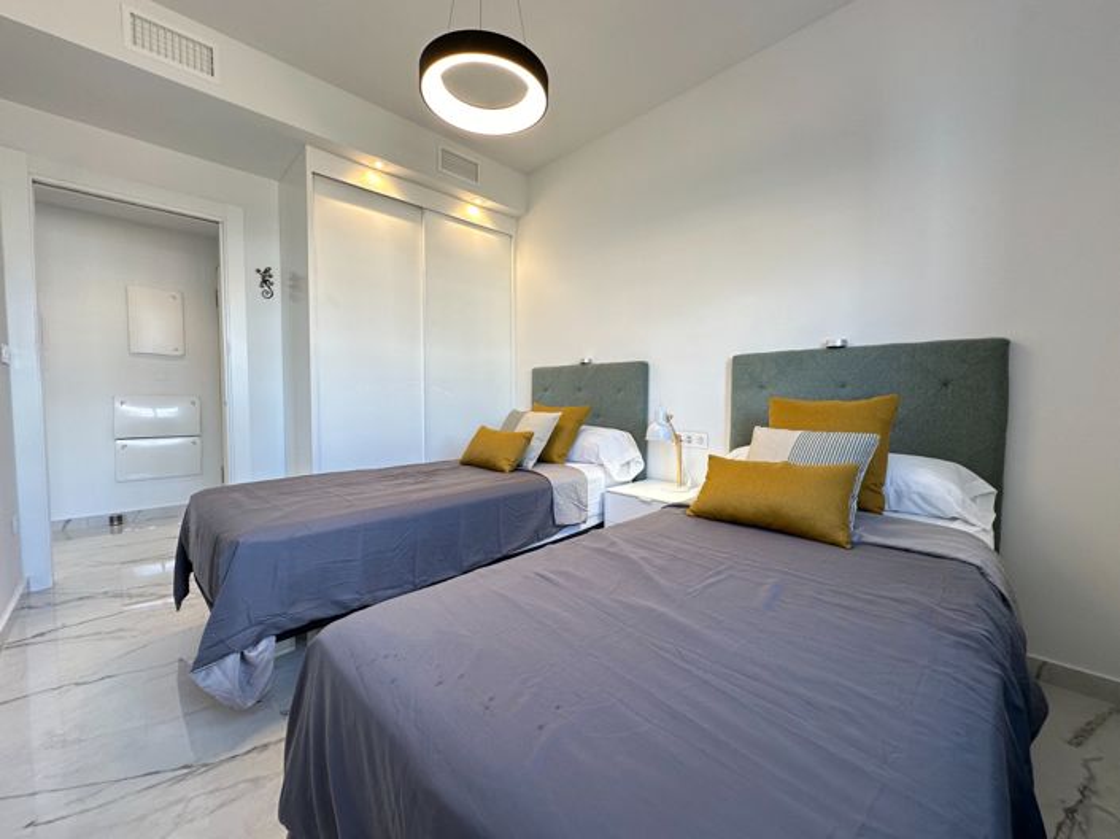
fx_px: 453
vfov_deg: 85.6
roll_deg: -0.1
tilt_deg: -3.4
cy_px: 420
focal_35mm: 14
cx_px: 560
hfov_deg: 102.1
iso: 80
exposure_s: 1/100
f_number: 2.2
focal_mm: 2.22
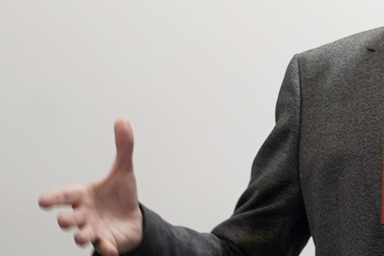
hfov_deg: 8.4
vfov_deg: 5.7
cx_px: 494
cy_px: -5
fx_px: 2581
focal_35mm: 242
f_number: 4
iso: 640
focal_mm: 58
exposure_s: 1/160
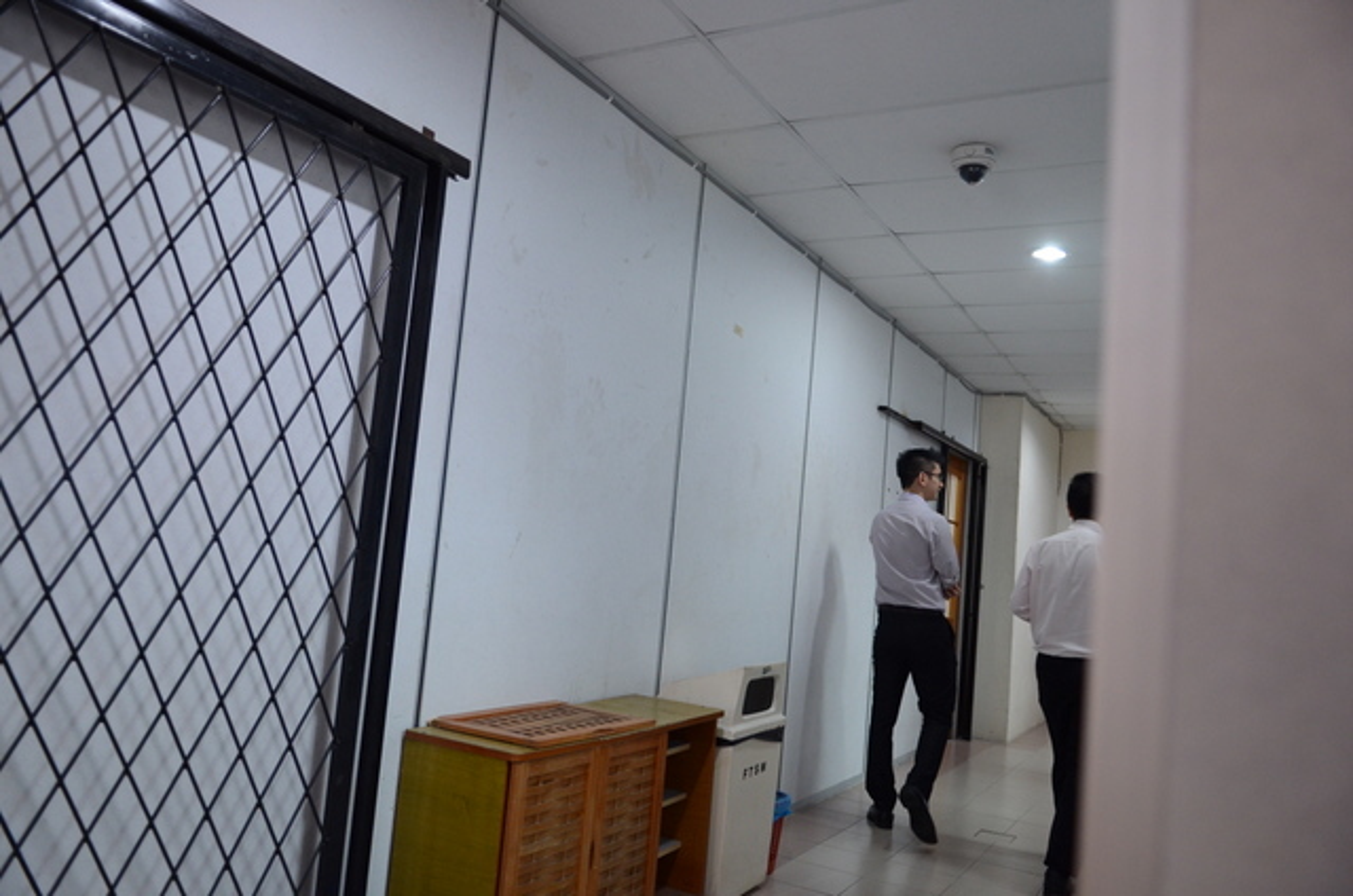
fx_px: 956
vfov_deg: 50.2
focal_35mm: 26
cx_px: 676
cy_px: 448
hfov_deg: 70.5
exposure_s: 1/80
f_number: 2.8
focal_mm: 17
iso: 1000
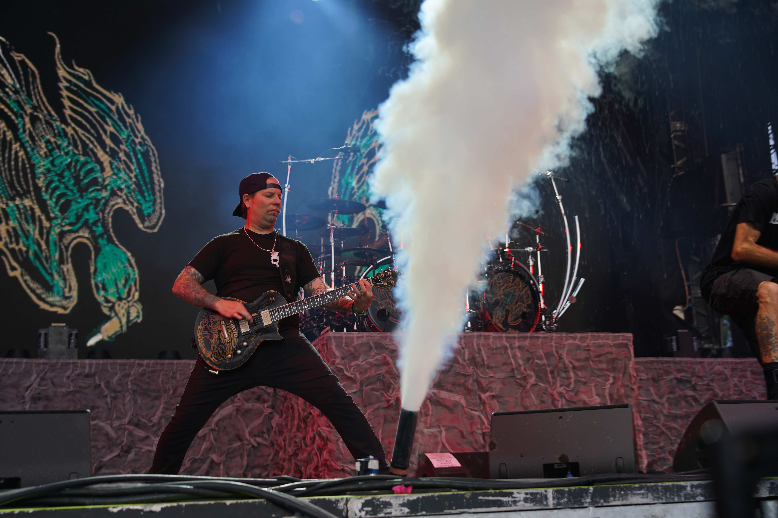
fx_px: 1037
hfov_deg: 41.1
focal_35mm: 48
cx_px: 389
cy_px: 259
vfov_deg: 28.1
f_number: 4
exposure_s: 1/125
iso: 100
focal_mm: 48
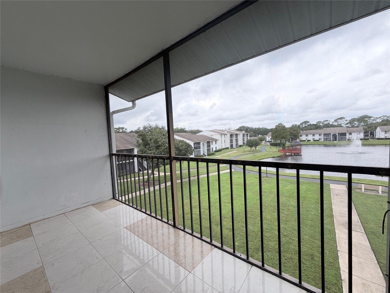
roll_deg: +3.1
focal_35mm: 14
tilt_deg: -3.1
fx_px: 158
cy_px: 146
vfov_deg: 85.7
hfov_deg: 102.1
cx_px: 195
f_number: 2.2
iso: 64
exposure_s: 1/448
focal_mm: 2.22
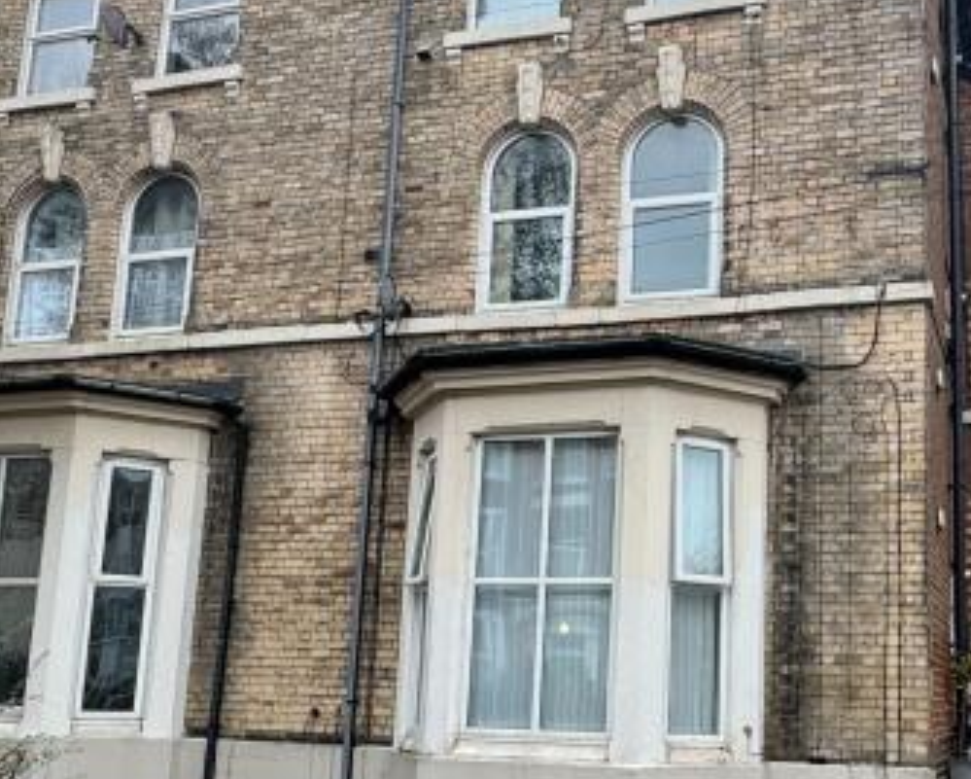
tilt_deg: +8.4
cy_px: 481
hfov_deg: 42.8
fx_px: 1208
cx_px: 694
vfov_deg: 35.5
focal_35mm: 42
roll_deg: -1.0
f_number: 2.2
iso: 50
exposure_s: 1/99
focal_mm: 2.22
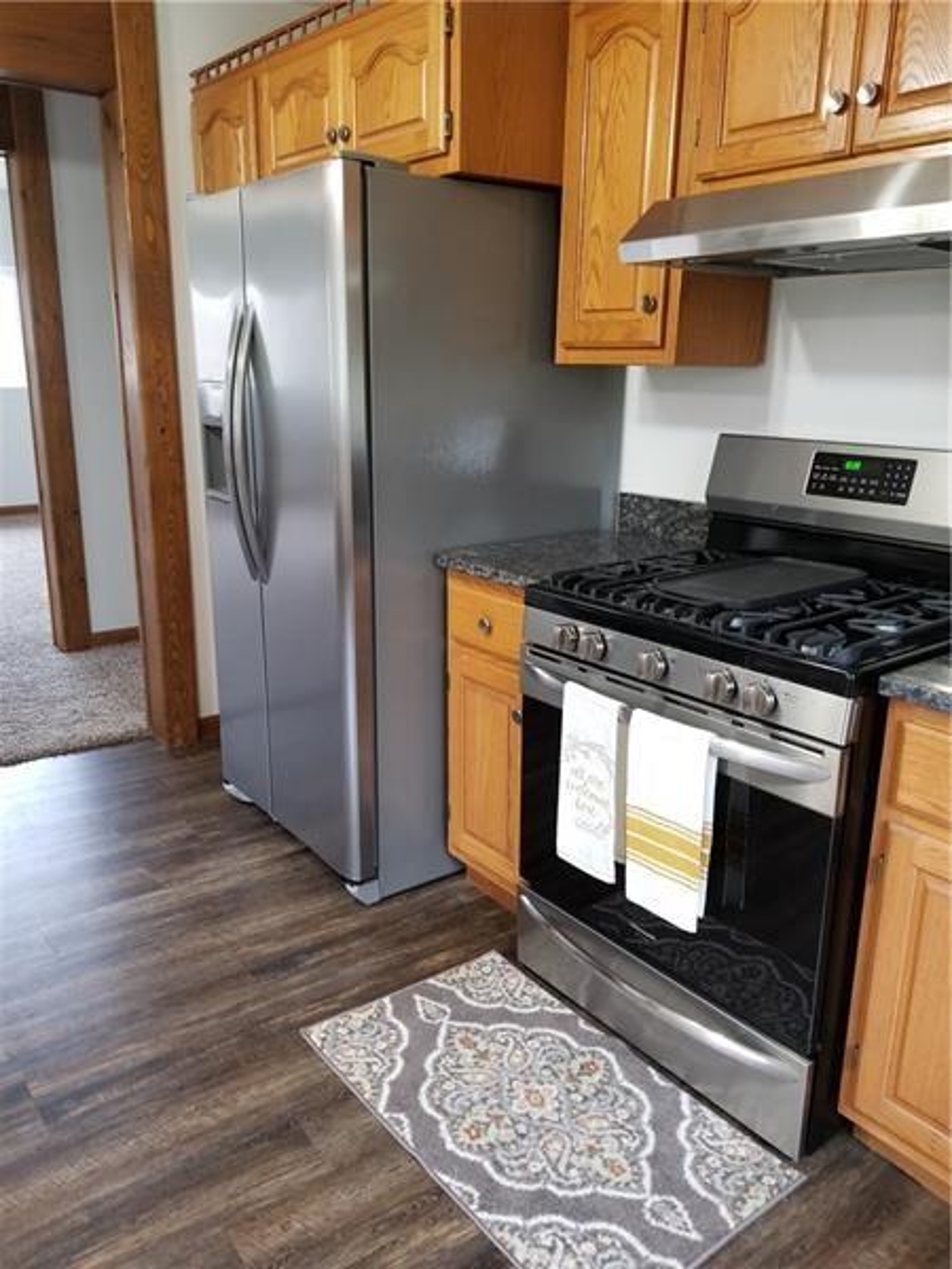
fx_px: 953
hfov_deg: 53.1
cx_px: 476
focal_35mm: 26
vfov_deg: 67.3
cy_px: 634
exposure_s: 1/20
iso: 250
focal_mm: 4.3
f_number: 1.7
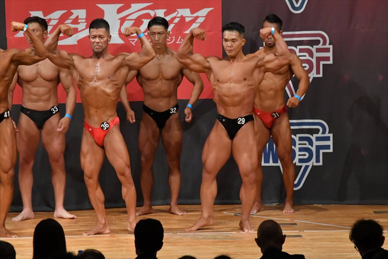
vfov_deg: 5.1
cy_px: 130
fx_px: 2909
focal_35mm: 270
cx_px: 194
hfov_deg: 7.6
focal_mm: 180
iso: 9000
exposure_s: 1/400
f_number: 5.6
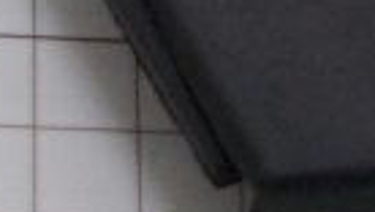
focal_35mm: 131
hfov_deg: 13.6
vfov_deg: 9.1
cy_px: -98
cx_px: 785
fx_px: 1304
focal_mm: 4.6
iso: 80
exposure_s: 1/40
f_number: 3.2
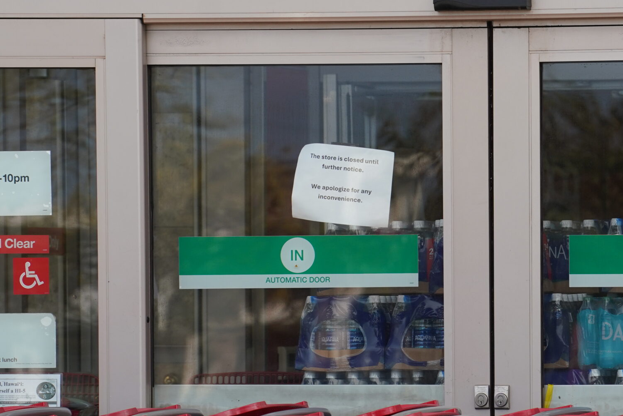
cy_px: 344
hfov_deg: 4.5
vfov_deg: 3.0
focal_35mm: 461
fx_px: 7979
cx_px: 498
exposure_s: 1/800
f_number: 5.6
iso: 250
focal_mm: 180
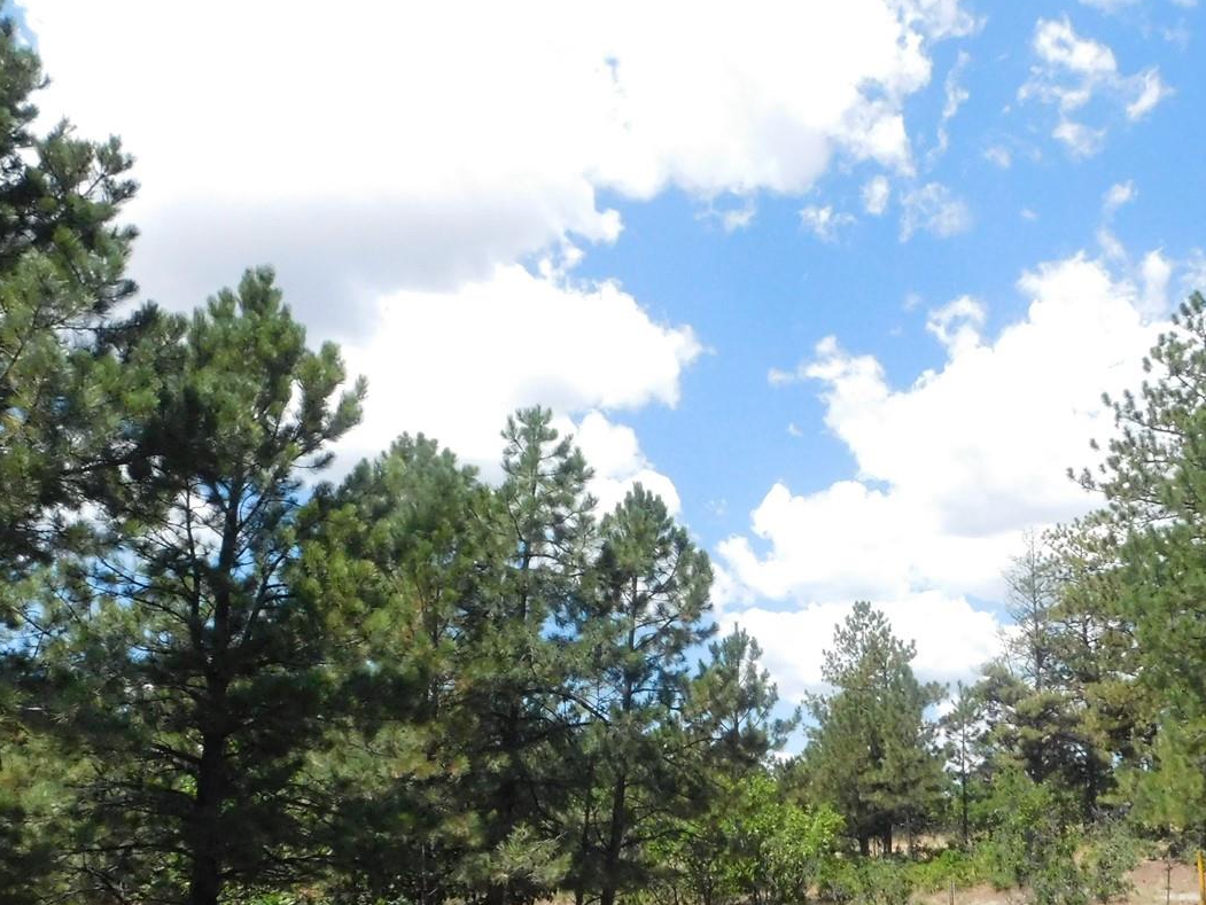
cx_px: 748
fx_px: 1220
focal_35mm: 35
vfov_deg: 40.4
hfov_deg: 52.1
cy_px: 567
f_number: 6
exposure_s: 1/1500
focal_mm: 4
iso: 800
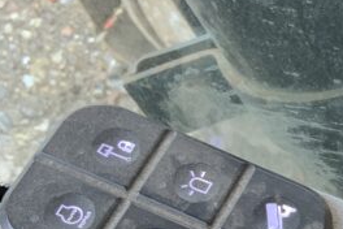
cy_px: 340
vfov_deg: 11.3
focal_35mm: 117
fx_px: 1115
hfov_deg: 15.5
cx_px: 574
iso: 64
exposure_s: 1/94
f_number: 1.8
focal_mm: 3
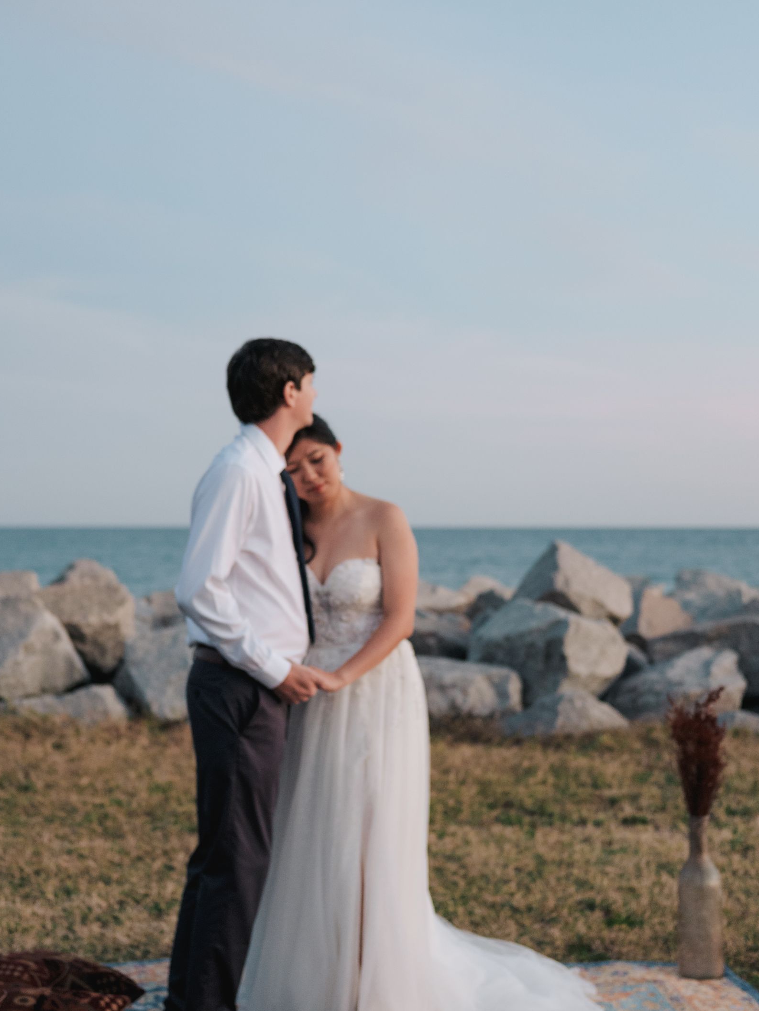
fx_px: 1842
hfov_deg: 23.3
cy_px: 497
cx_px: 326
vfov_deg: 30.7
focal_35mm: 63
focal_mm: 50
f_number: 3.5
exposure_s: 1/30
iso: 1250
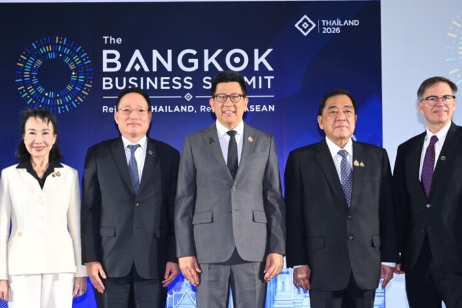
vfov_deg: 23.3
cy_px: 205
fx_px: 744
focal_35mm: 58
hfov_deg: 34.4
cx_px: 195
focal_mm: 36
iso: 1600
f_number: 5
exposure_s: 1/100
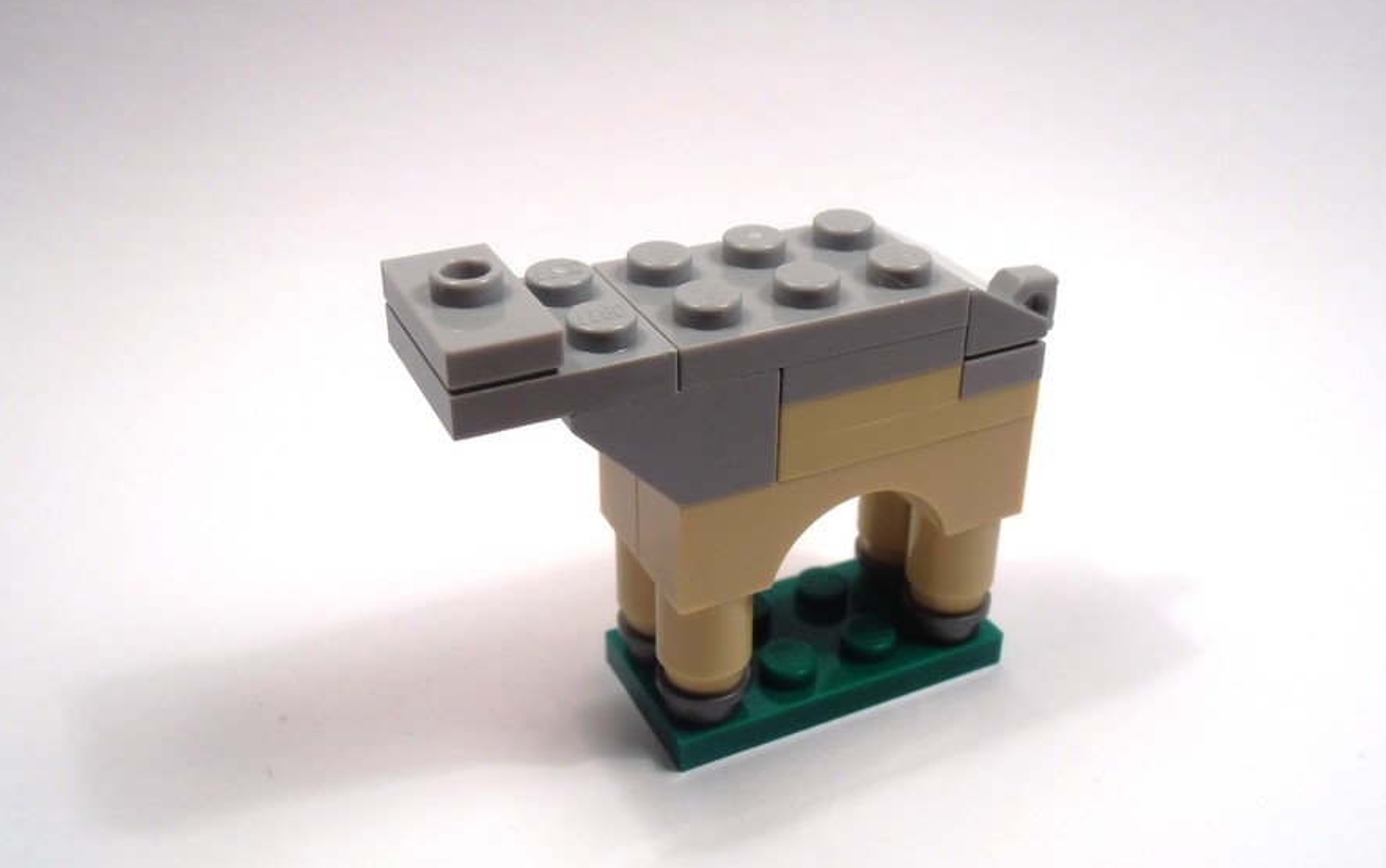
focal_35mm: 40
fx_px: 1511
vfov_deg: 32.0
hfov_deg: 49.3
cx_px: 706
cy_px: 421
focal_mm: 6.61
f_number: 3.9
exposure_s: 1/100
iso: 80
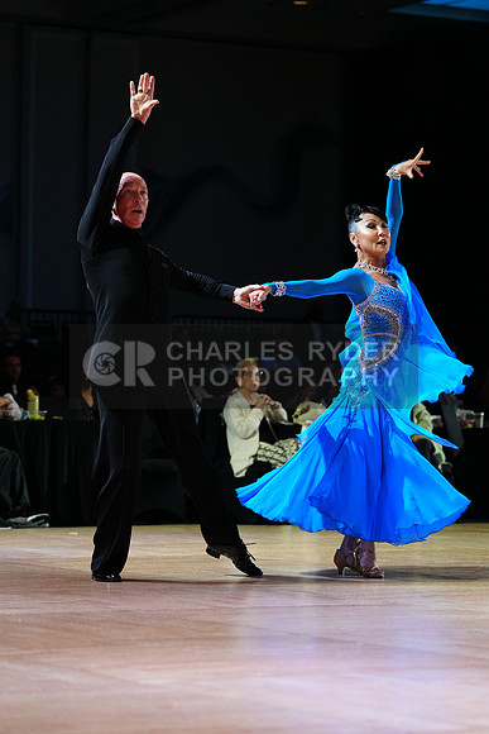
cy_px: 367
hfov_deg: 11.5
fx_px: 2423
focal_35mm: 119
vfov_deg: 17.2
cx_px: 244
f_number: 4
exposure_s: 1/320
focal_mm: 119
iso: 2500
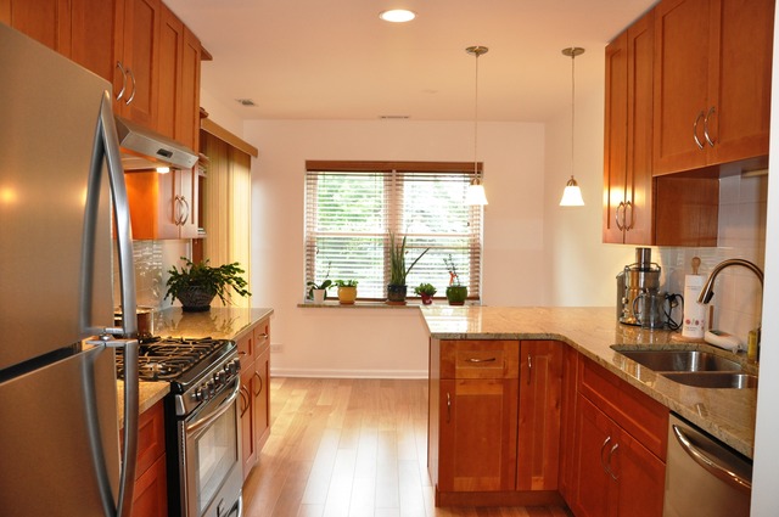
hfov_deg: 67.4
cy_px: 258
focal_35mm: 27
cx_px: 390
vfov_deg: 47.8
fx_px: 584
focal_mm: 18
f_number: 5.6
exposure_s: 1/50
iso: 800
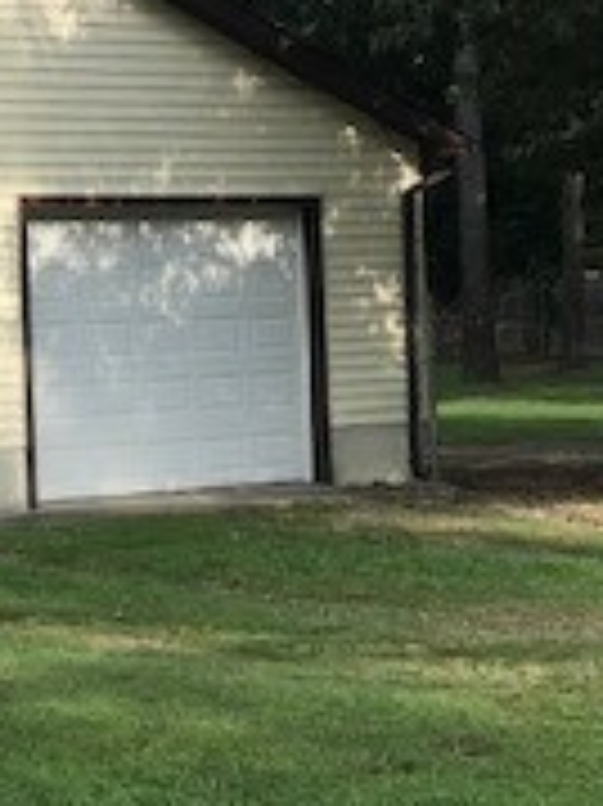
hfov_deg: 14.4
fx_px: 2325
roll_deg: +2.7
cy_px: 374
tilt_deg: -0.4
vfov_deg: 19.6
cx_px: -58
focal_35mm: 100
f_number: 1.8
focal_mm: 3.99
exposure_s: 1/1168
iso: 20
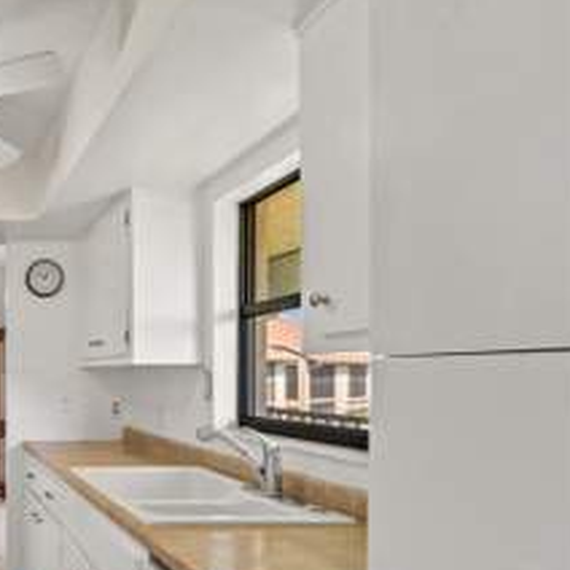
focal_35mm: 27
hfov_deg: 44.5
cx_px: -62
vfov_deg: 57.3
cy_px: 395
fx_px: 503
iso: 250
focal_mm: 14
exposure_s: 1/6
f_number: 8
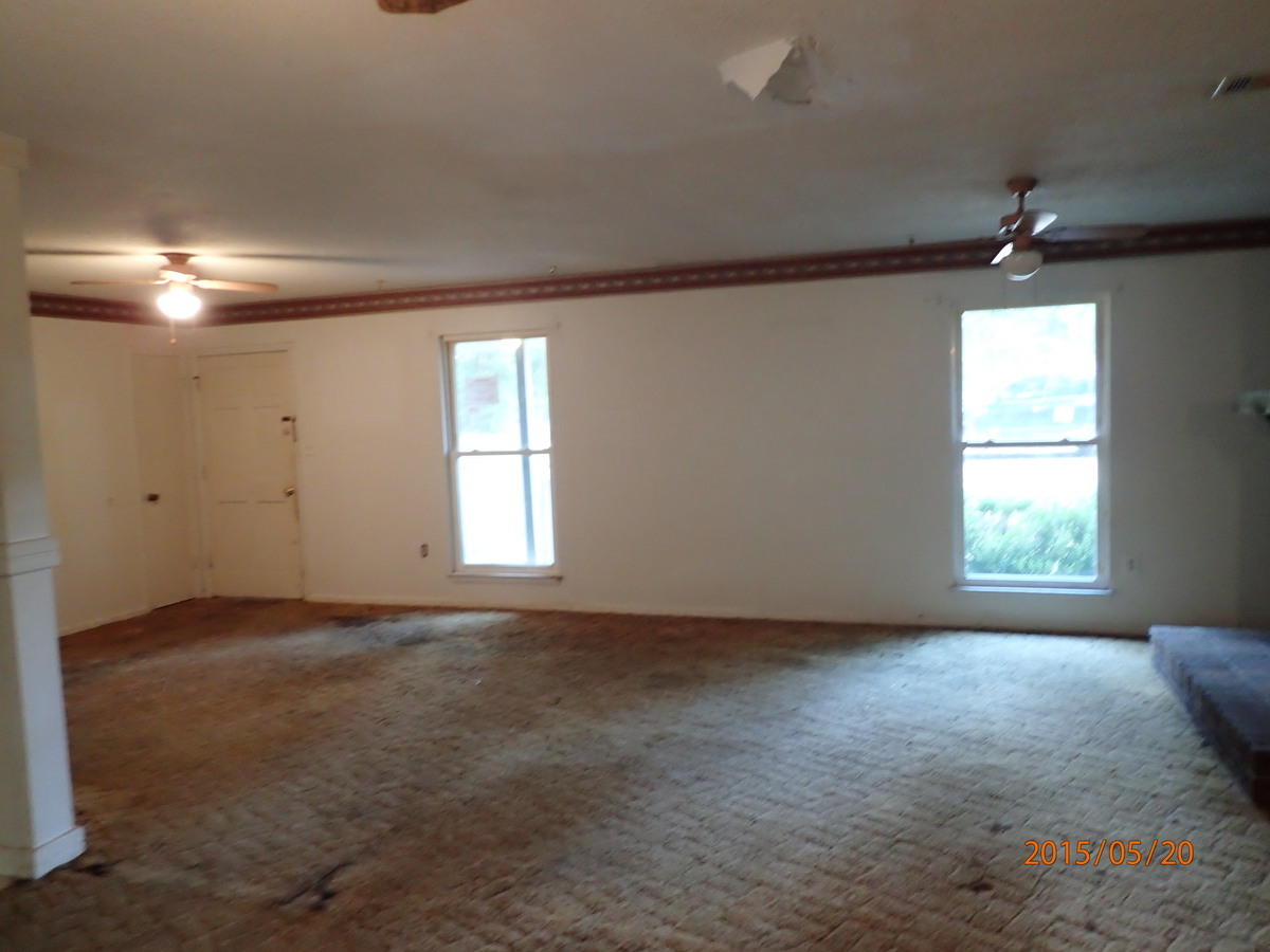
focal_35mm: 25
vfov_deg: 54.9
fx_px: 917
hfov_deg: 69.4
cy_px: 476
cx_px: 635
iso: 400
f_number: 2
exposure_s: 1/30
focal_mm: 4.5
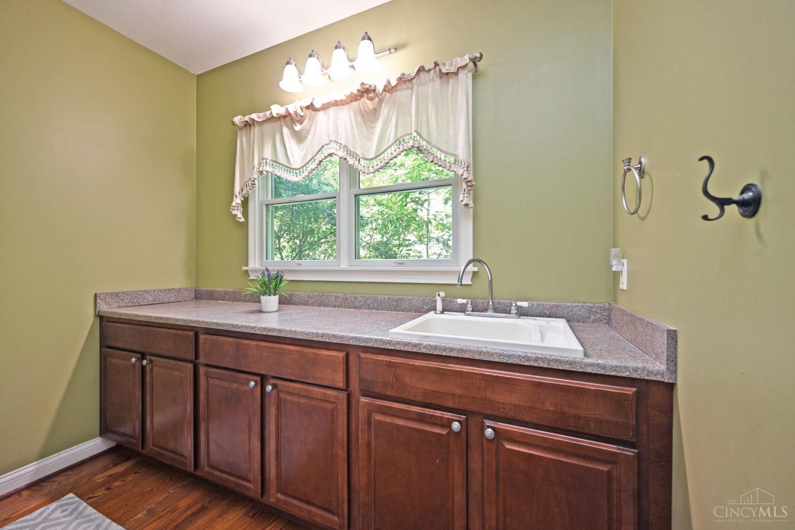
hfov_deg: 104.3
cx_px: 398
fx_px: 309
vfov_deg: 81.2
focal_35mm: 14
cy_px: 265
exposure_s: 1/60
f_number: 4
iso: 250
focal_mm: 14
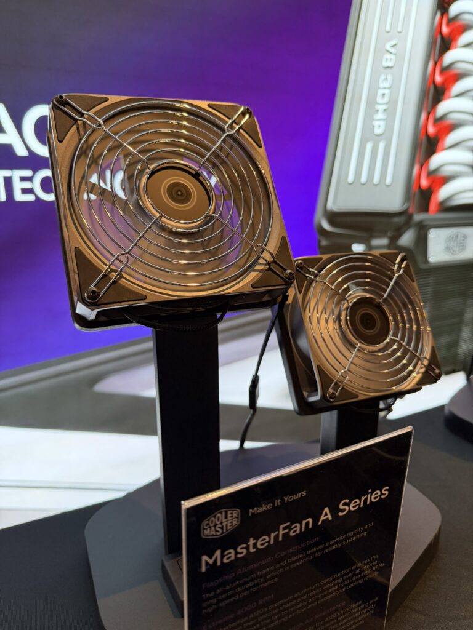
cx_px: 236
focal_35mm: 24
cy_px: 315
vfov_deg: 71.6
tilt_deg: -15.2
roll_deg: +0.1
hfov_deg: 56.8
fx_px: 437
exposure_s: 1/60
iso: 320
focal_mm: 6.76
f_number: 1.78
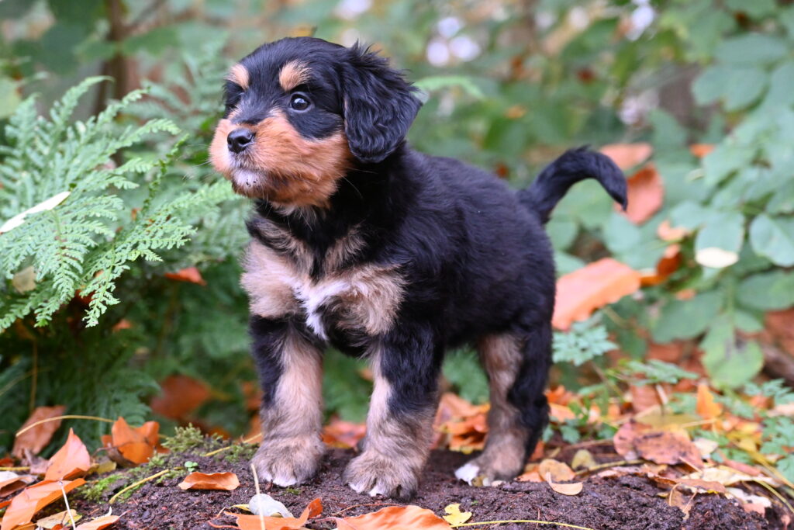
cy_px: 265
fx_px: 1754
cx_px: 397
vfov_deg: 17.2
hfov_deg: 25.5
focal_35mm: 80
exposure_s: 1/125
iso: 3200
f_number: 4
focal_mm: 53
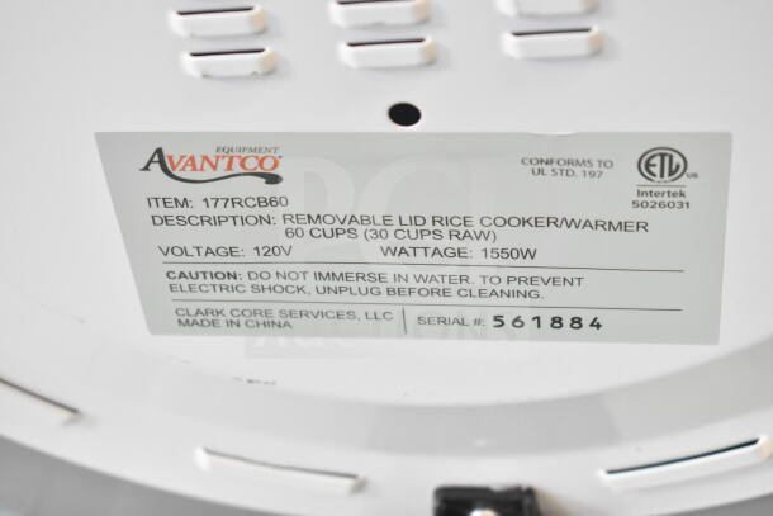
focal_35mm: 82
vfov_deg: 16.6
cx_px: 386
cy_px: 258
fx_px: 1772
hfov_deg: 24.6
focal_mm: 55
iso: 4000
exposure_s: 1/100
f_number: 5.6
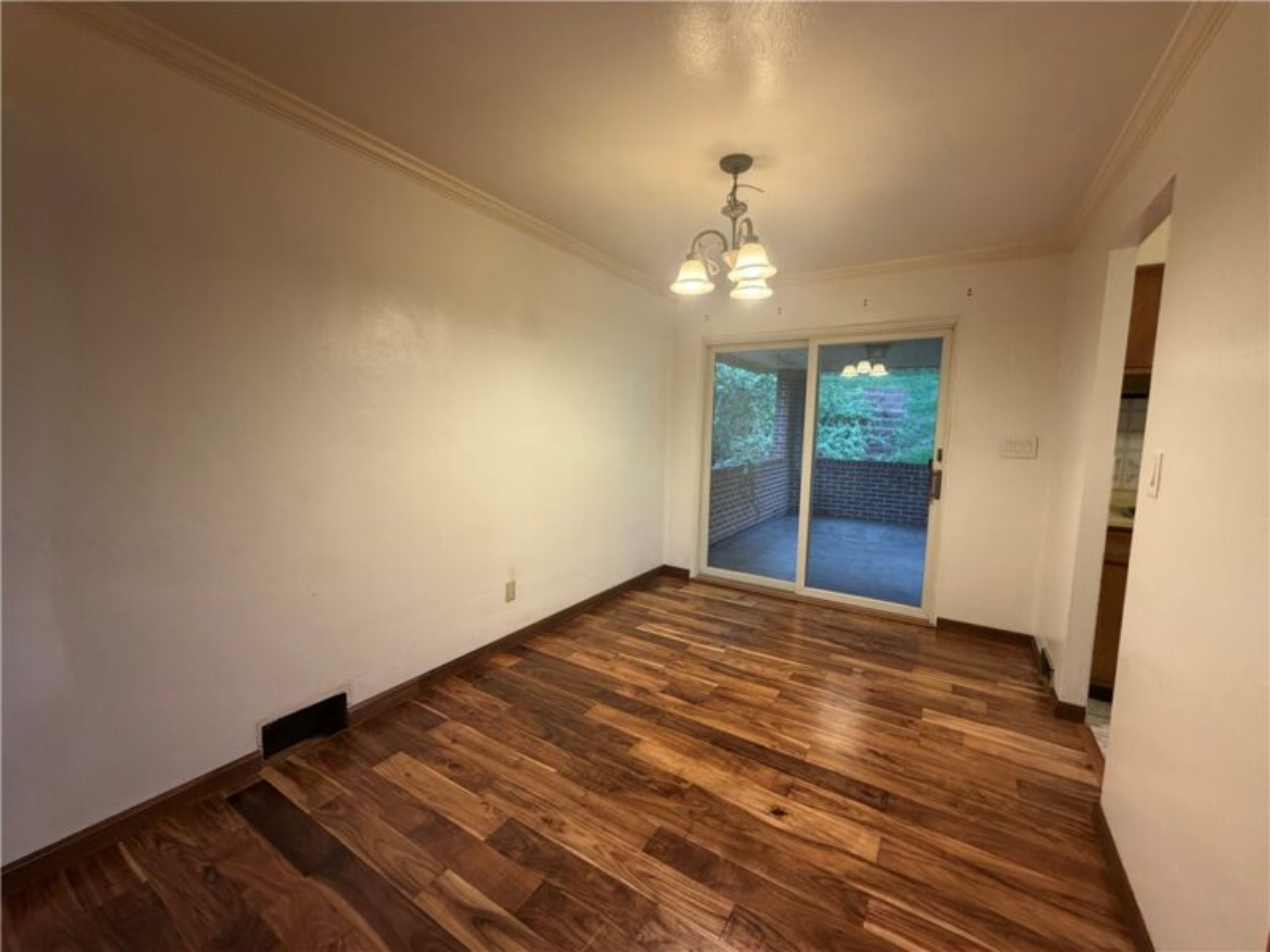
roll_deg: -1.3
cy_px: 476
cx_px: 635
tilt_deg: -6.1
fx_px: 514
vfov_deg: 85.7
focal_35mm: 14
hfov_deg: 102.1
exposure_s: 1/60
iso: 320
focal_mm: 2.22
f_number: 2.2
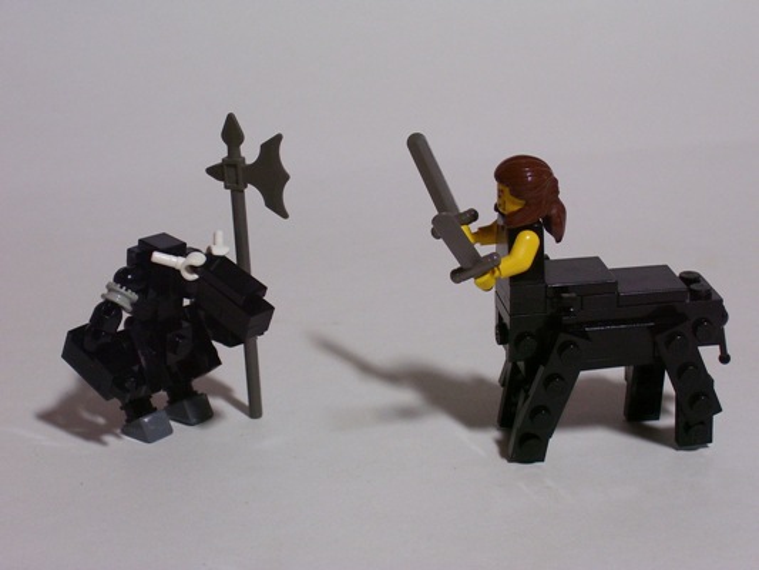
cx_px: 380
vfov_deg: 18.0
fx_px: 1798
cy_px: 285
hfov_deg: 23.8
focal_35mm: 82
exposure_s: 1/10
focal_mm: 13.5
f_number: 4.1
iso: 160
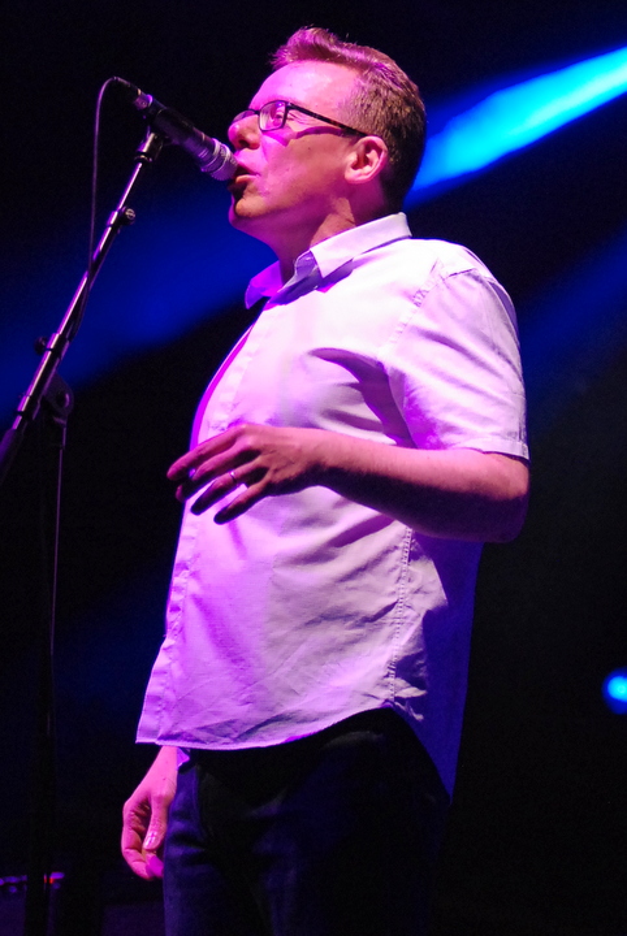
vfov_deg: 14.4
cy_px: 468
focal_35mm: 142
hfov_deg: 9.7
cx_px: 314
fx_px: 3712
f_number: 2.8
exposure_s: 1/640
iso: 1600
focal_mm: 95
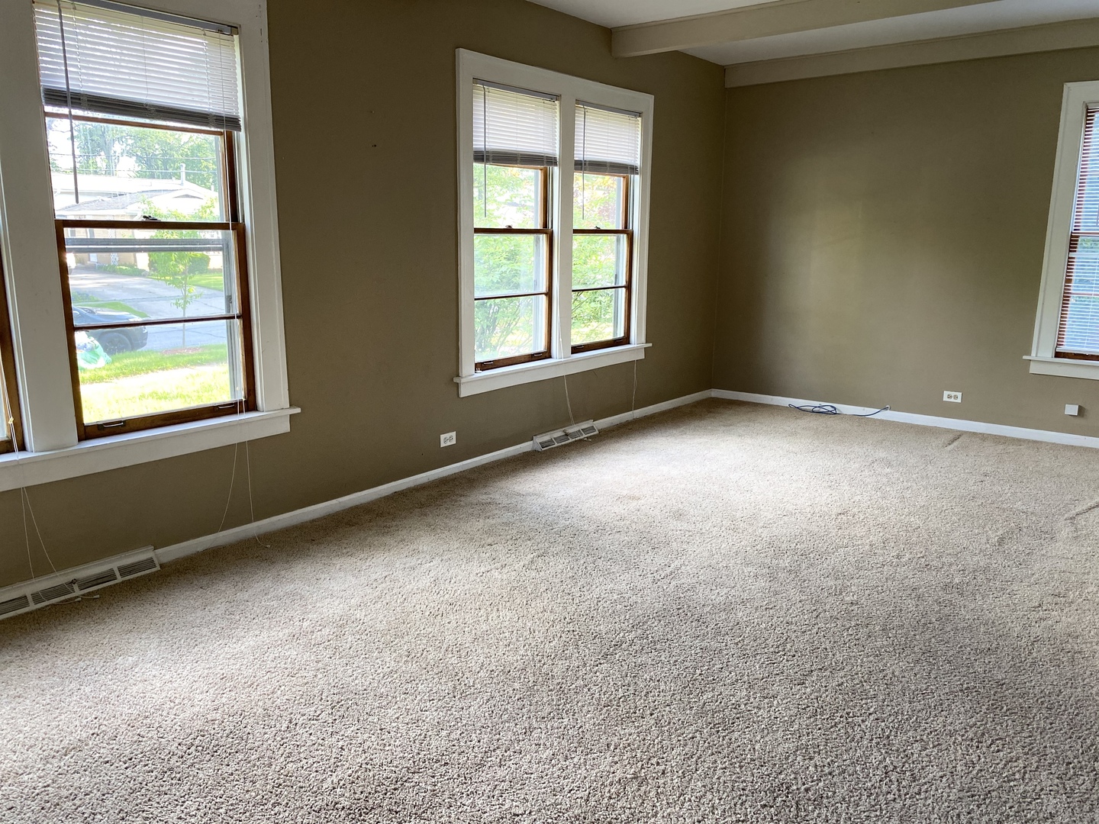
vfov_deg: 53.1
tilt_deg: -10.5
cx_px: 550
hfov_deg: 67.3
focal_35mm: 26
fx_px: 825
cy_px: 412
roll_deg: -1.7
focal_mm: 4.25
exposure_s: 1/85
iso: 125
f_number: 1.8
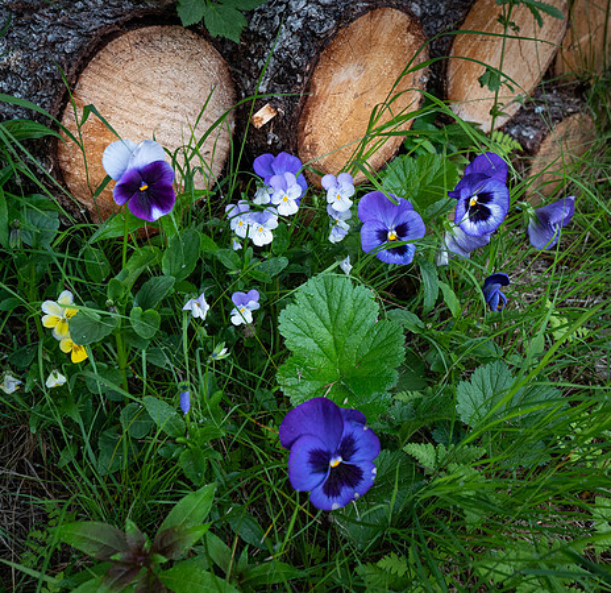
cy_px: 288
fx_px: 846
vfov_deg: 38.6
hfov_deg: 39.6
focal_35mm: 43
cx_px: 350
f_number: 5
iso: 800
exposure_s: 1/25
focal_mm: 18
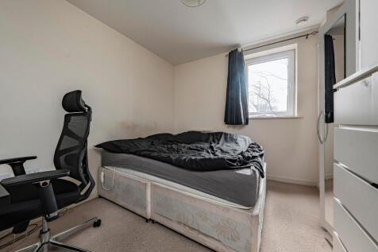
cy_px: 126
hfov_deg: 112.6
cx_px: 189
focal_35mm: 12
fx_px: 126
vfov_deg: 90.0
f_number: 9
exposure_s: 1/20
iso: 320
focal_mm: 12
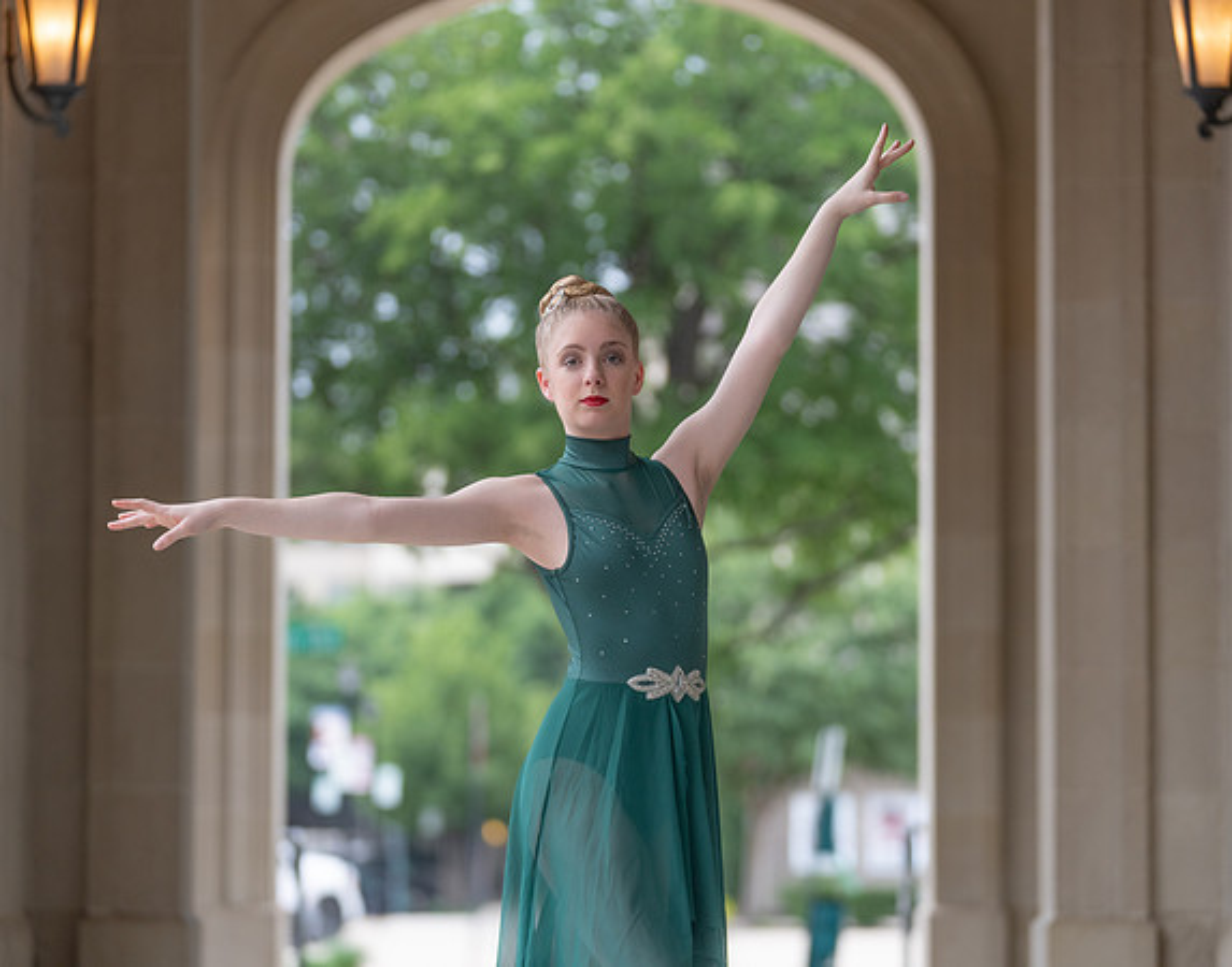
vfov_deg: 11.1
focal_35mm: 138
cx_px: 593
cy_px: 486
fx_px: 4993
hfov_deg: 14.1
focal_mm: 119
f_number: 2.8
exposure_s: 1/320
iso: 200
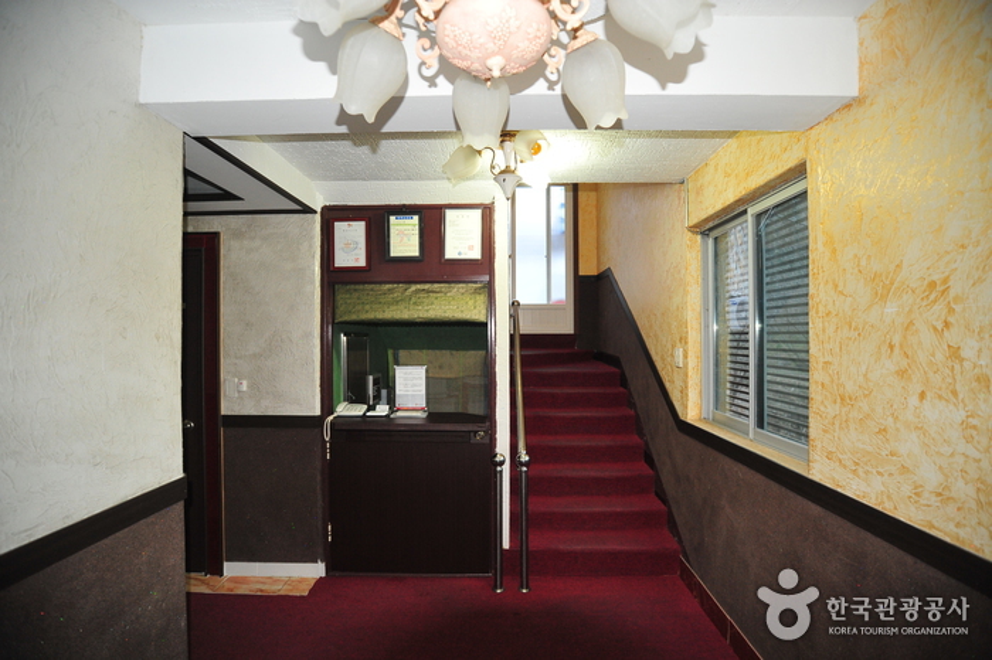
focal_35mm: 17
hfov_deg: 93.3
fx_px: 468
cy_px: 330
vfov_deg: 70.4
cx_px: 496
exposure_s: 1/50
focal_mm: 17
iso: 1600
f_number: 4
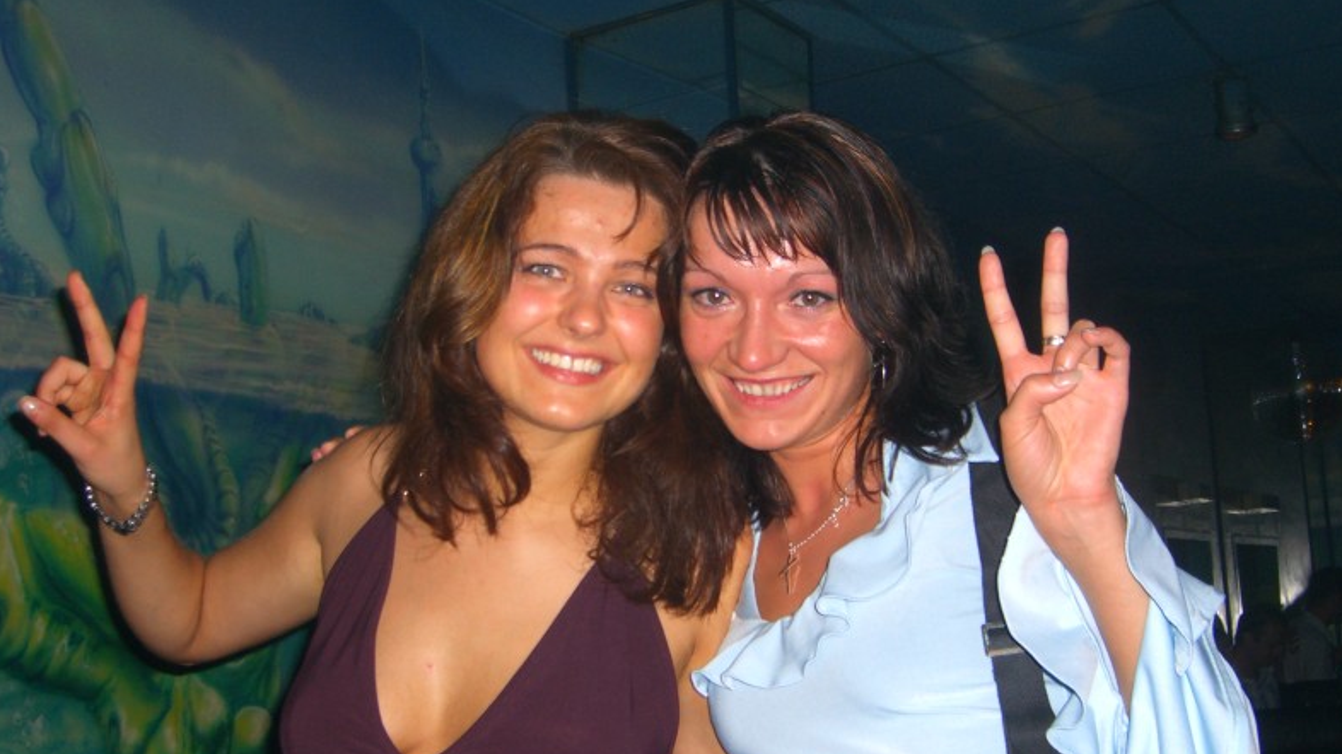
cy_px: 440
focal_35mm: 51
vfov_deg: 23.5
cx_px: 680
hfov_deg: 40.6
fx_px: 1815
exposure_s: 1/60
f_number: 3.1
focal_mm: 9.5
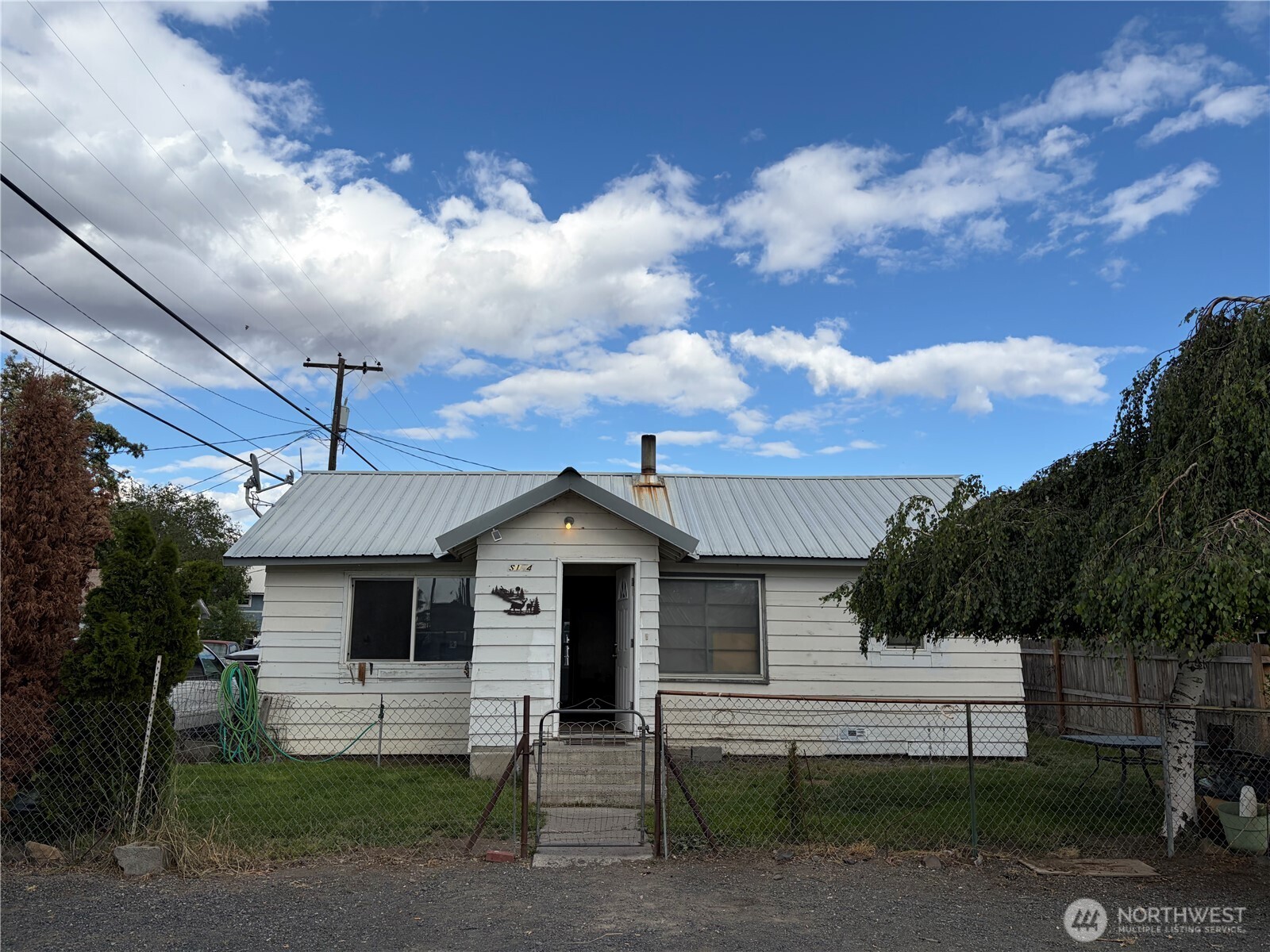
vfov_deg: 53.1
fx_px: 954
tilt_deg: +11.2
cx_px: 635
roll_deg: +0.2
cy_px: 476
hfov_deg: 67.3
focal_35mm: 26
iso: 64
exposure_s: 1/5348
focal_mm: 5.96
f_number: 1.6
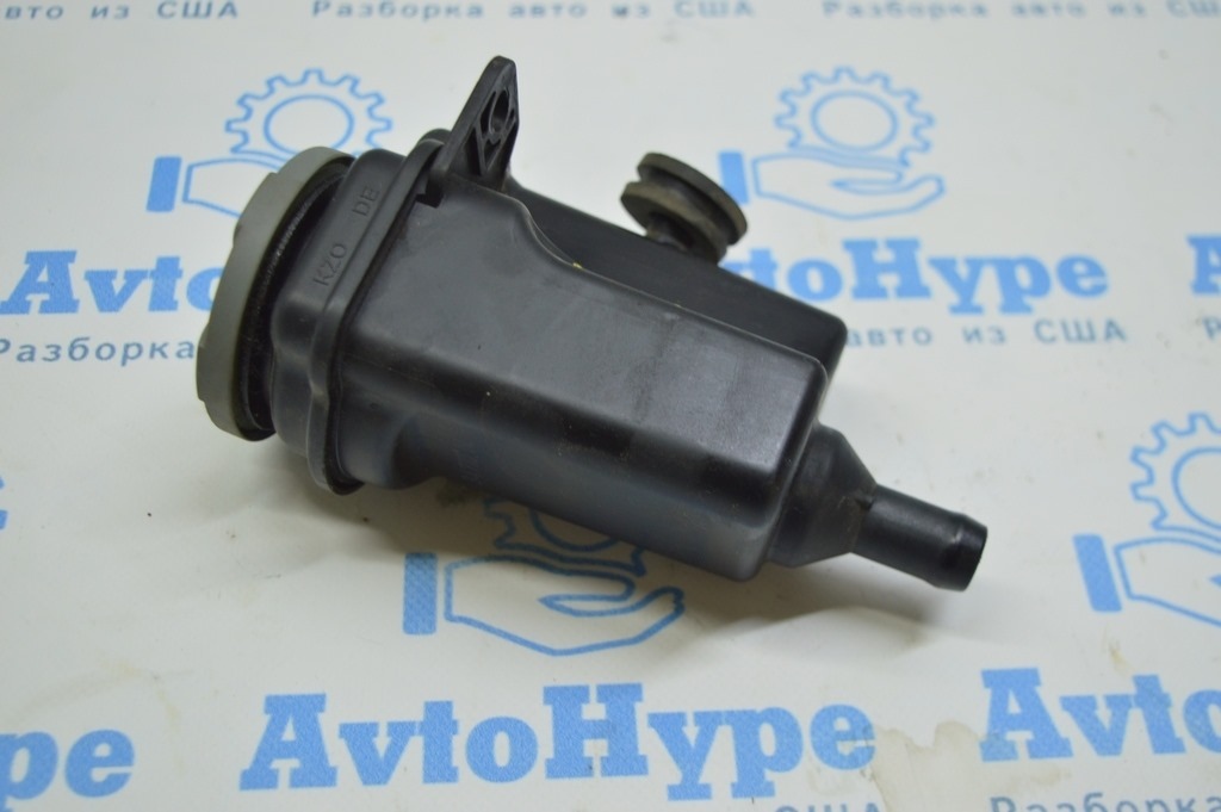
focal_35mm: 46
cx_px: 610
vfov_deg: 28.9
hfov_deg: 42.4
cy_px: 406
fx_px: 1576
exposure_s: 1/60
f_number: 4.2
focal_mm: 31
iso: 400
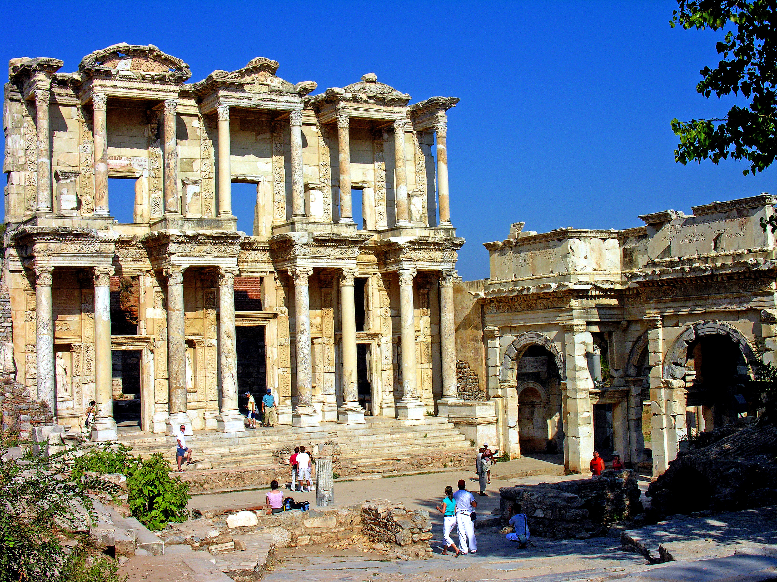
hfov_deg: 38.2
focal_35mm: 50
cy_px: 291
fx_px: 1122
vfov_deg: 29.1
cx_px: 388
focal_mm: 12.7
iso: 50
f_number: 7
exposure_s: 1/262
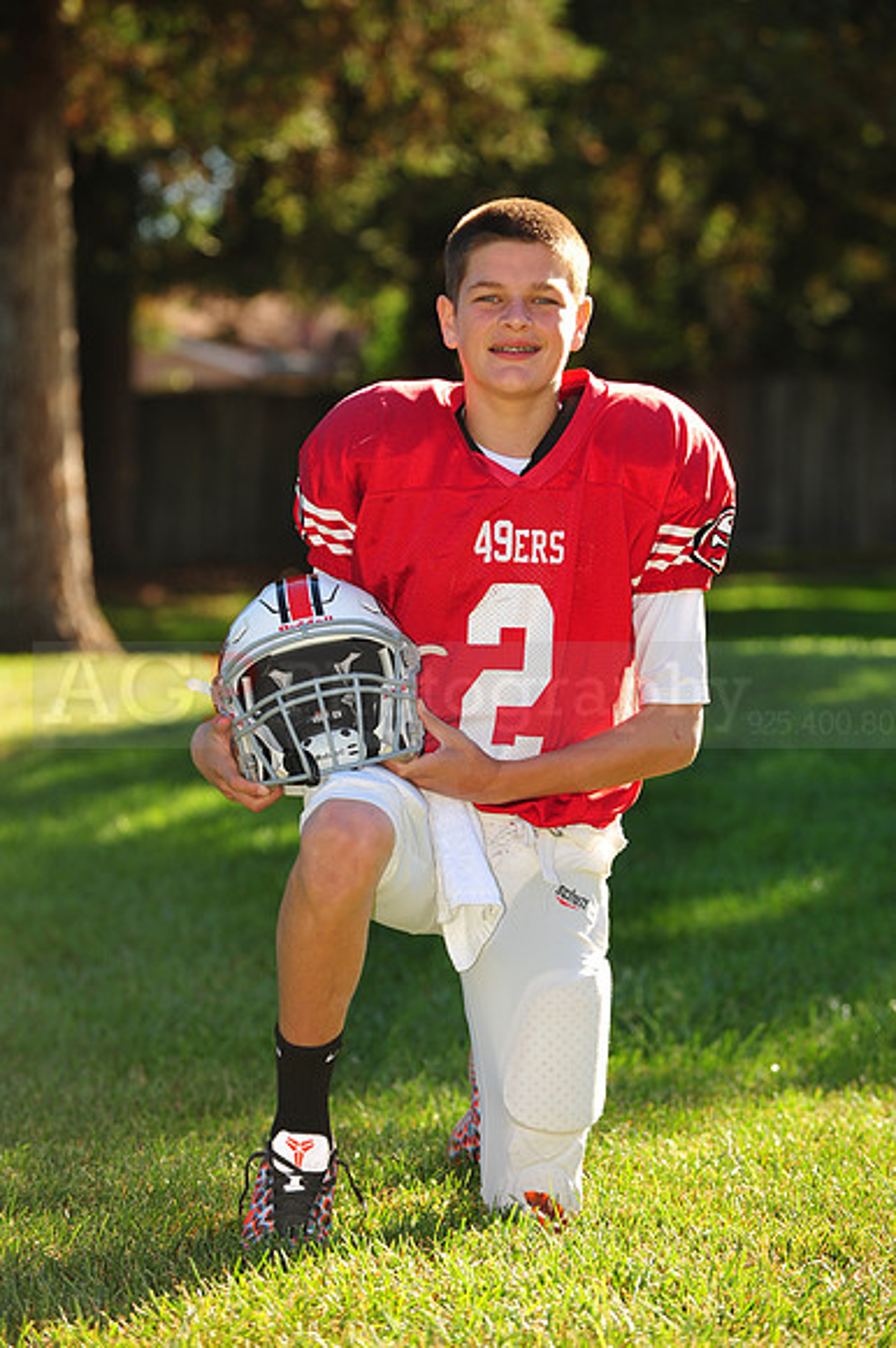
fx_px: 5233
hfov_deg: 9.8
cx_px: 448
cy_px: 674
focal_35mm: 140
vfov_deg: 14.7
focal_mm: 140
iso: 200
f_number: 4.5
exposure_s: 1/400
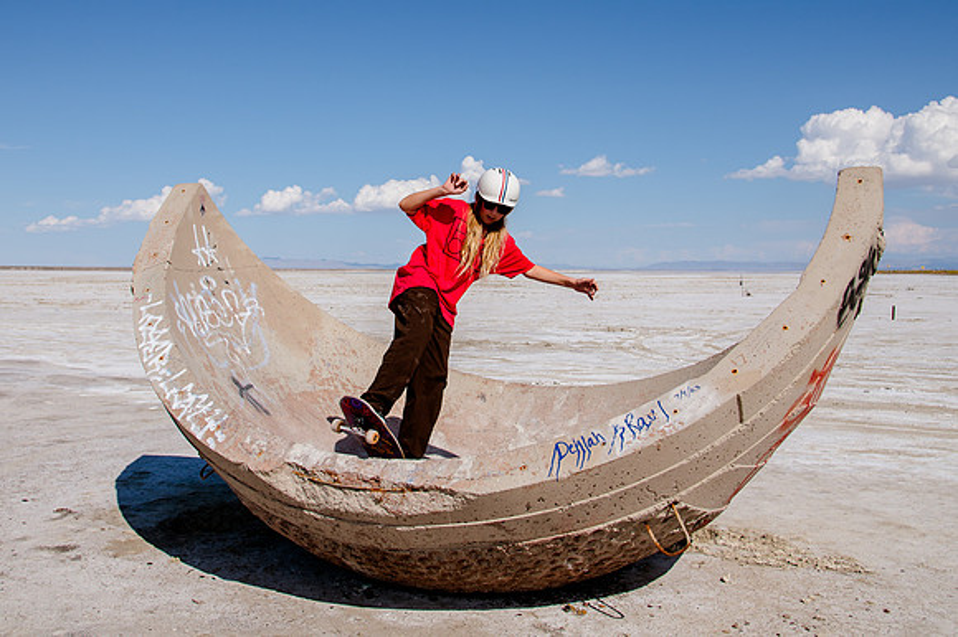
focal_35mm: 35
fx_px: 939
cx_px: 435
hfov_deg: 54.0
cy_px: 216
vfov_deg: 37.1
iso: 250
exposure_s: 1/1600
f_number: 6.3
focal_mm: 24
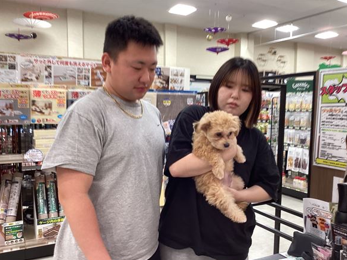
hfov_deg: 56.8
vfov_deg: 44.2
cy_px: 133
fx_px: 321
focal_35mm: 32
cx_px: 178
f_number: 2.4
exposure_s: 1/50
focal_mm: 3.3
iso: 80
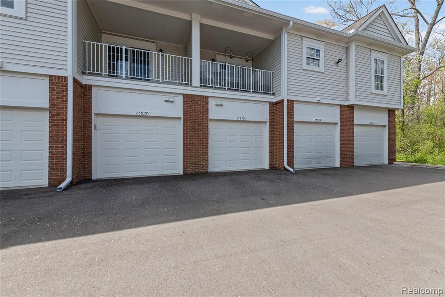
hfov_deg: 100.4
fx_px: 185
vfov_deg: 77.3
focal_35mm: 15
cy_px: 148
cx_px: 222
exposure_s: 1/500
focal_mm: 15
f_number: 10
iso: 500
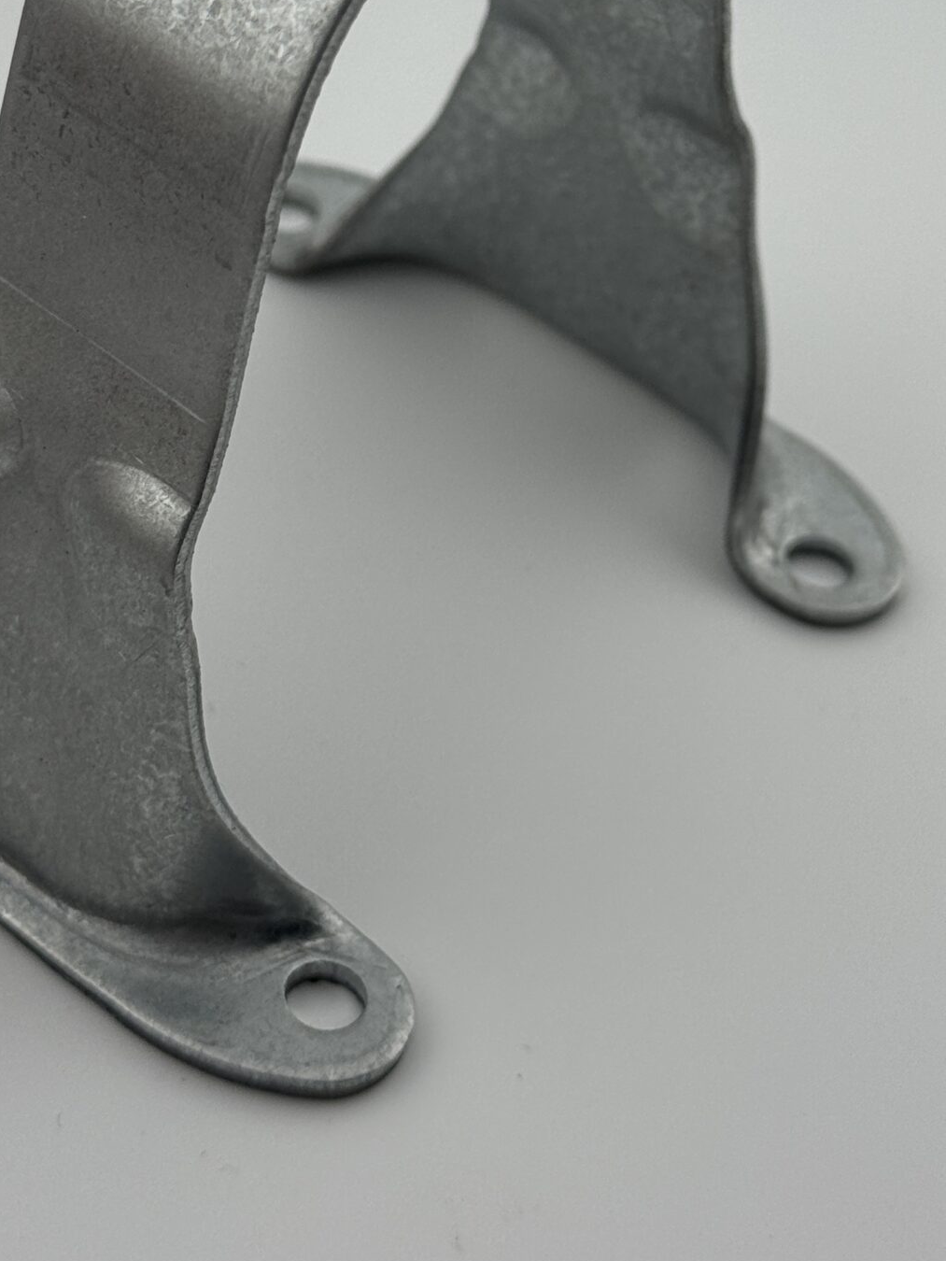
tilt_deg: -38.8
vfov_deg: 21.3
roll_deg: -10.1
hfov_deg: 16.2
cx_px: 490
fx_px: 3315
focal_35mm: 91
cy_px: 274
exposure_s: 1/4310
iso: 64
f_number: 1.78
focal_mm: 6.76
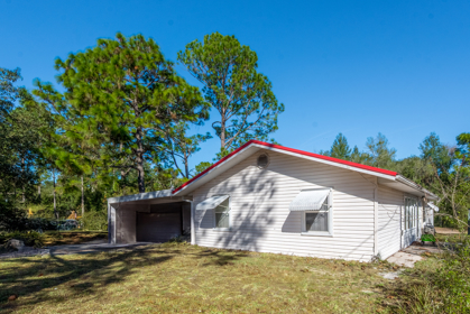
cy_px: 215
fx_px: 261
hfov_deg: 83.0
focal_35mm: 20
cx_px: 280
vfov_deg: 60.2
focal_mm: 14
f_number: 9
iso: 400
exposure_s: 1/8000
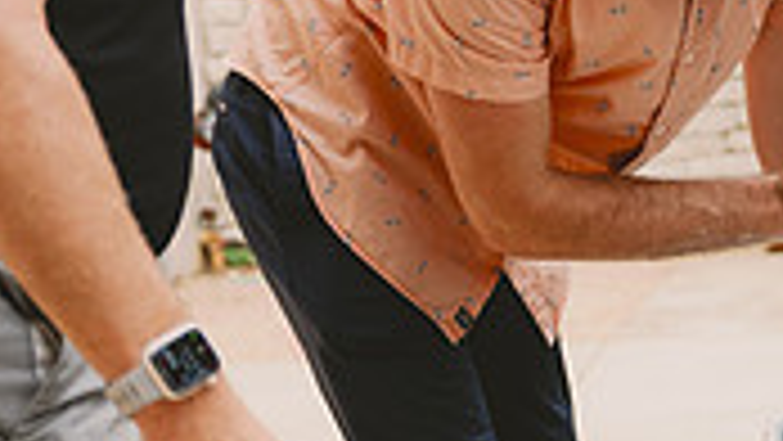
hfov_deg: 16.1
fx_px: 2617
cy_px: 160
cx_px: 1012
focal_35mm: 126
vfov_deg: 9.6
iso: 250
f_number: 2.8
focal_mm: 36
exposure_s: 1/640
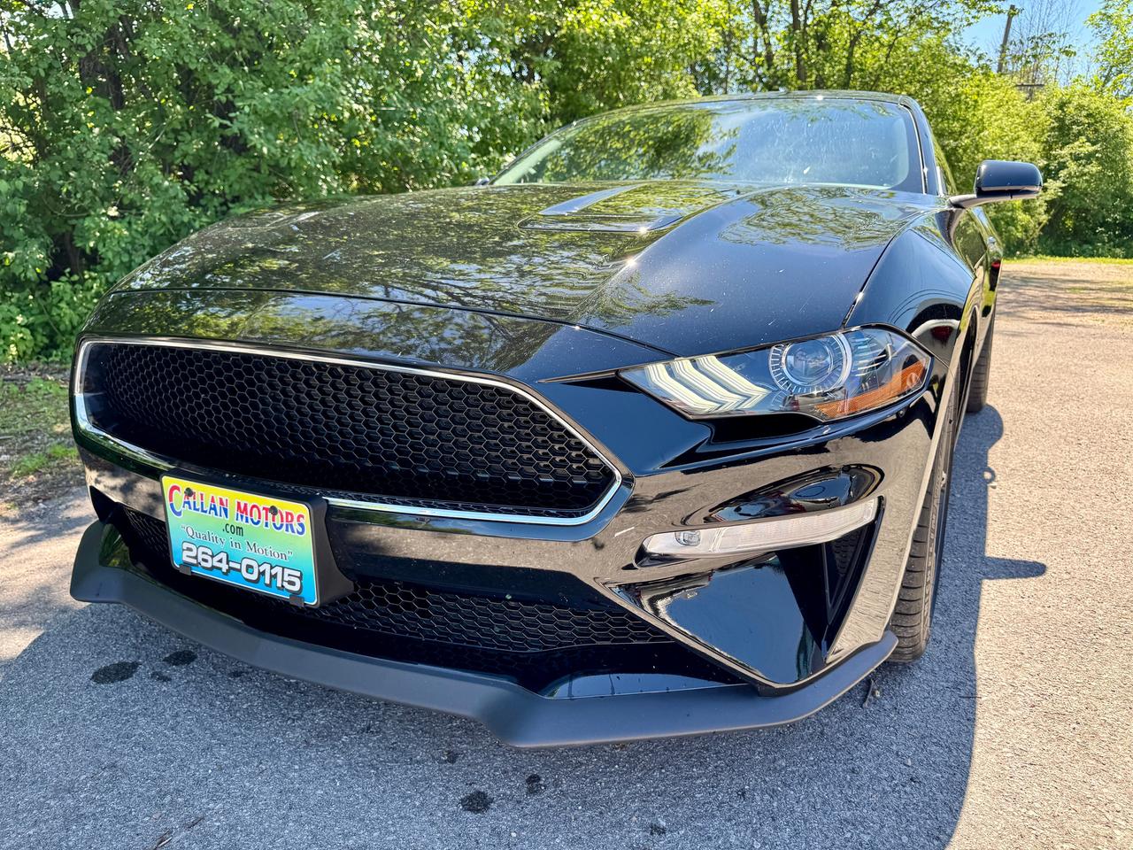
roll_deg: -1.8
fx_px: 786
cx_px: 566
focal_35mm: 24
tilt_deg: -15.0
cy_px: 425
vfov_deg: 56.8
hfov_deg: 71.6
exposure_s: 1/514
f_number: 1.78
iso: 80
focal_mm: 6.76
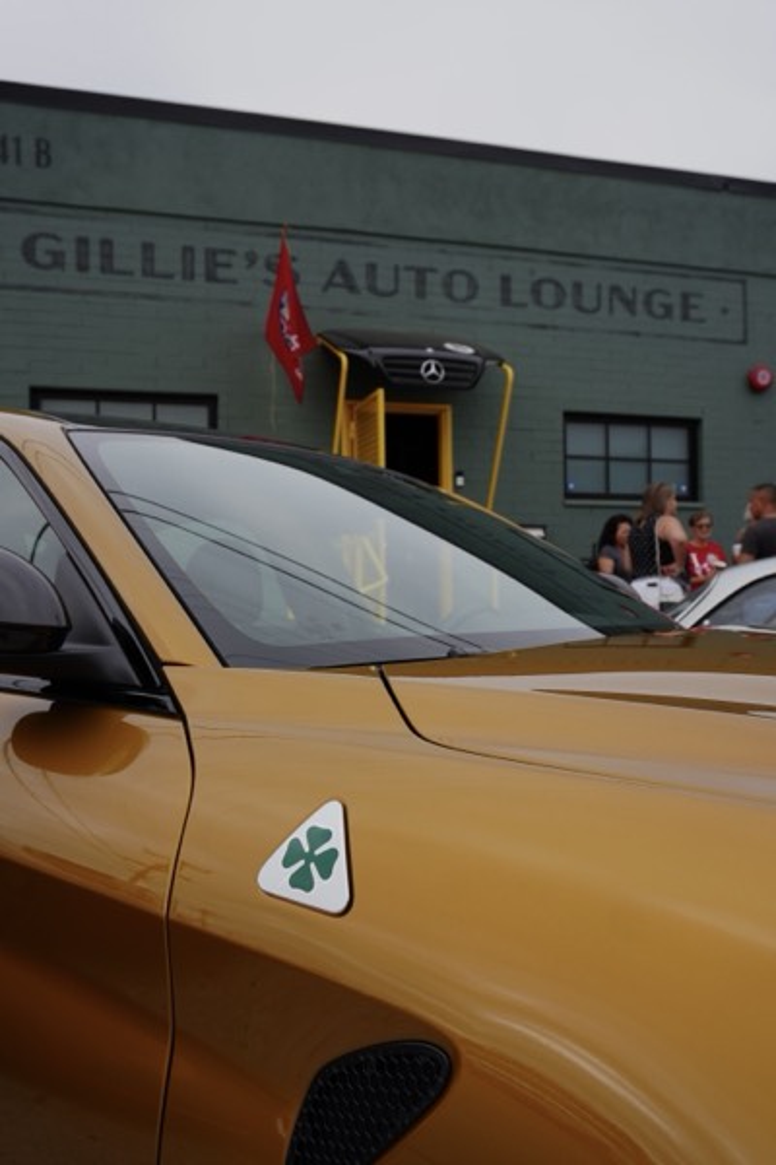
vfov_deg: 64.6
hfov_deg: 45.7
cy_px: 582
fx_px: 921
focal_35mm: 28
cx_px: 388
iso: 100
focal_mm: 19
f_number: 5
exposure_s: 1/320
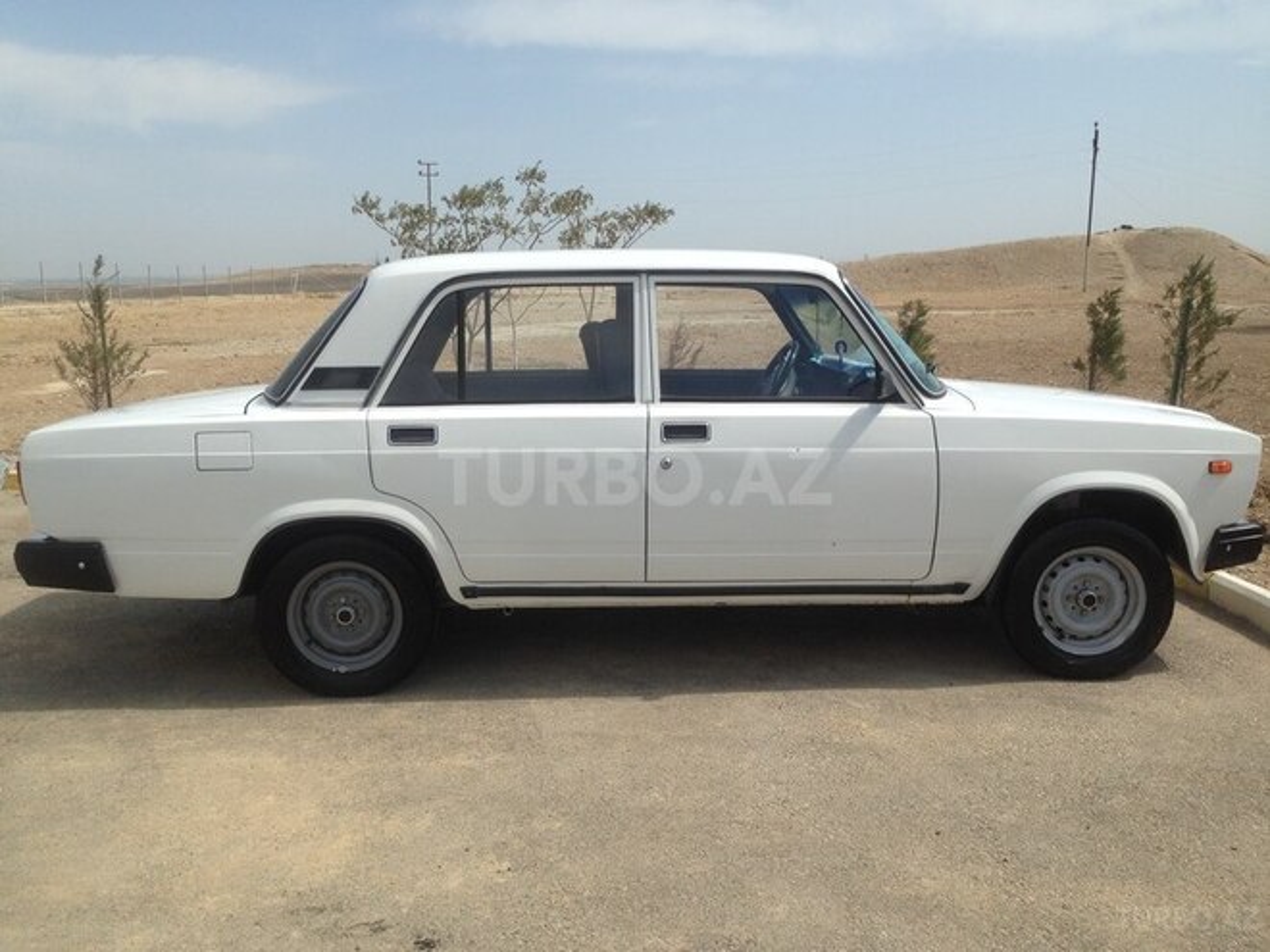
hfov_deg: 55.4
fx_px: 1211
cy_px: 476
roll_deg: -0.1
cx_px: 635
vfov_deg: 42.9
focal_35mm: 33
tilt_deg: -9.1
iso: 50
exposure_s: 1/2262
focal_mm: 4.12
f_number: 2.4
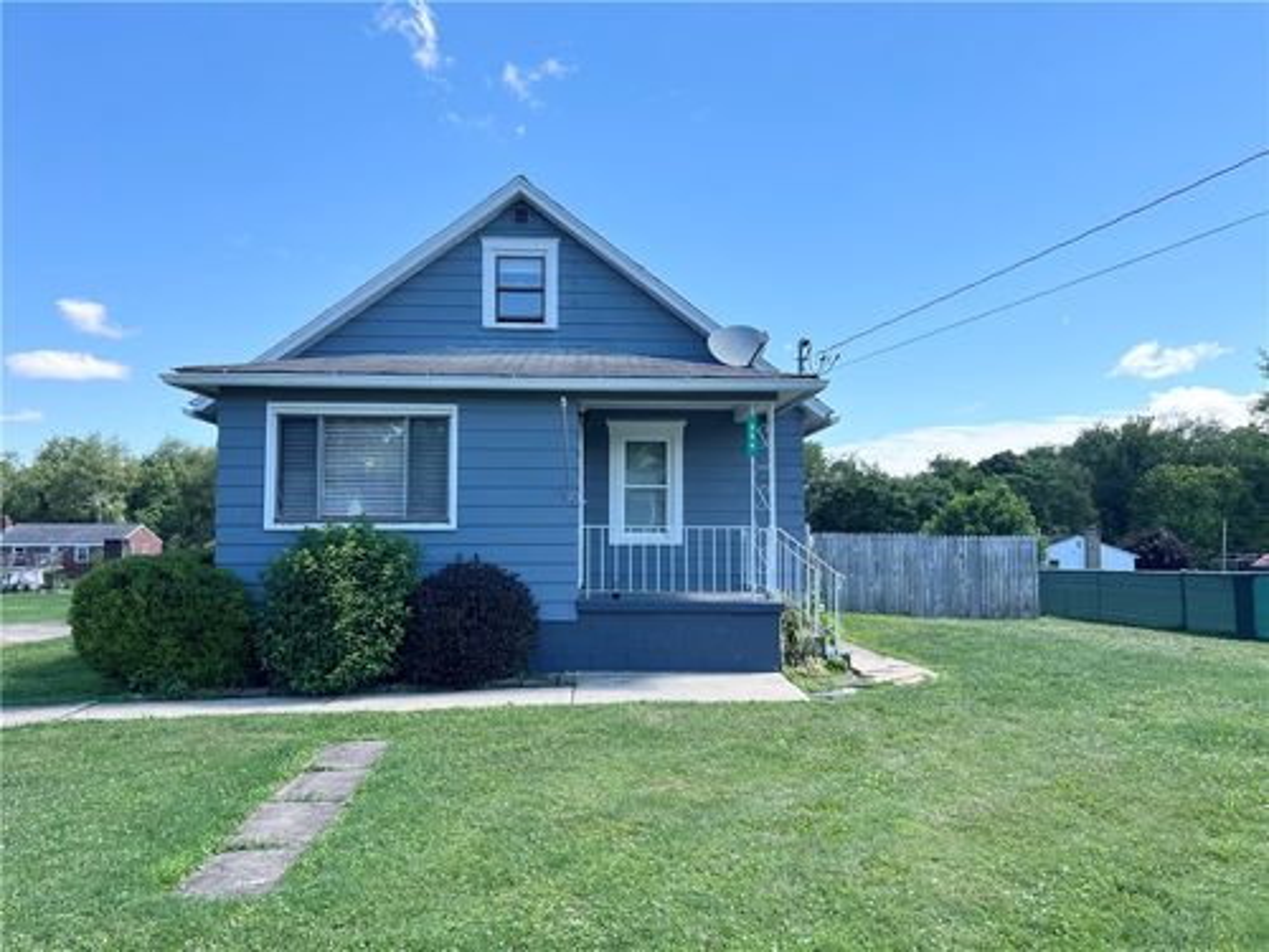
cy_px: 476
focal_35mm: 26
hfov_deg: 67.3
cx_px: 634
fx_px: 953
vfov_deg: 53.1
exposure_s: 1/2252
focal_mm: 5.7
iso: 50
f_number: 1.5
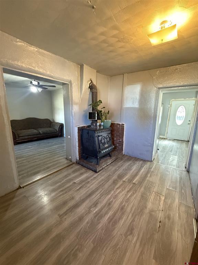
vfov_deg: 102.1
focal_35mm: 14
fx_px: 107
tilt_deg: -10.7
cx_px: 99
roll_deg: -0.8
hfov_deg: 85.7
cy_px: 132
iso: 1000
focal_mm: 2.22
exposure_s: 1/60
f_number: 2.2
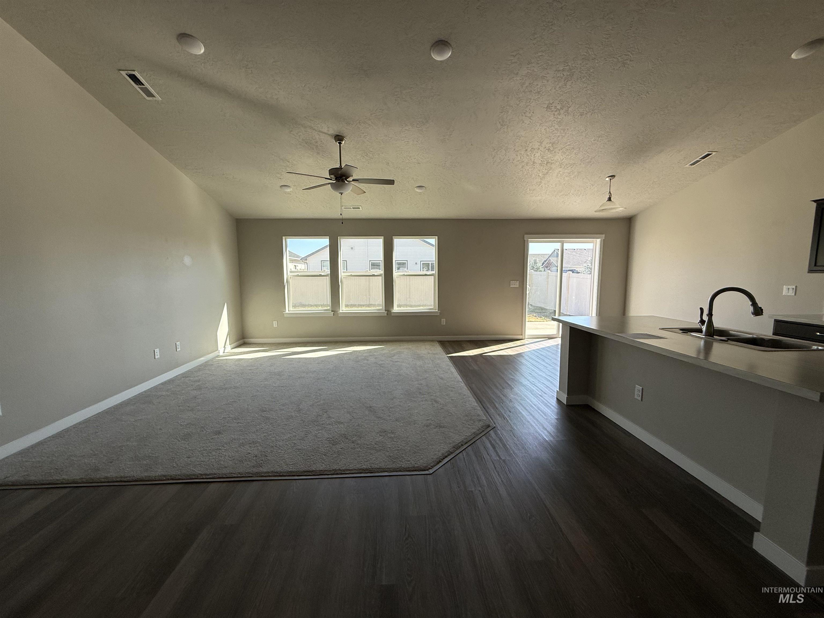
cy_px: 309
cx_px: 412
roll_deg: +0.6
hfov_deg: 102.1
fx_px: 333
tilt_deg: -5.5
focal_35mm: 14
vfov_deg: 85.7
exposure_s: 1/296
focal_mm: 2.22
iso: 64
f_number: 2.2
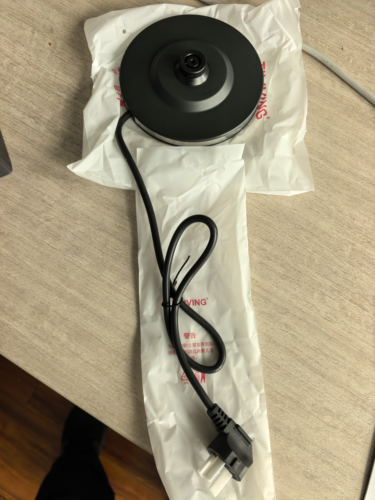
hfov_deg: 56.8
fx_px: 347
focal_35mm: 24
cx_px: 188
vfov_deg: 71.6
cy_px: 250
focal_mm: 6.98
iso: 320
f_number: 2
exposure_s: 1/60
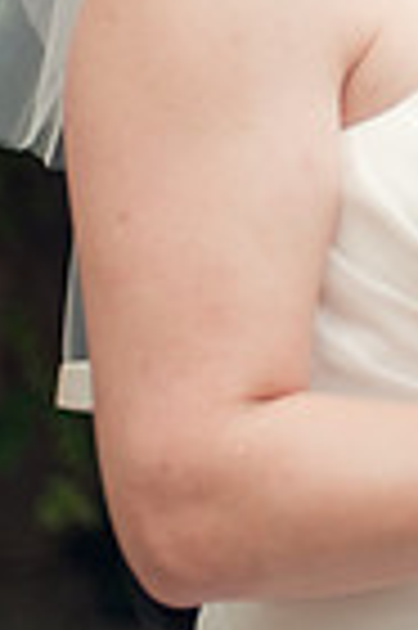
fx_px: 2811
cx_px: 623
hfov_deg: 8.3
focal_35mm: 161
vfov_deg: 12.5
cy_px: -112
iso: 400
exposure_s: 1/2500
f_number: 1.6
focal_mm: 50
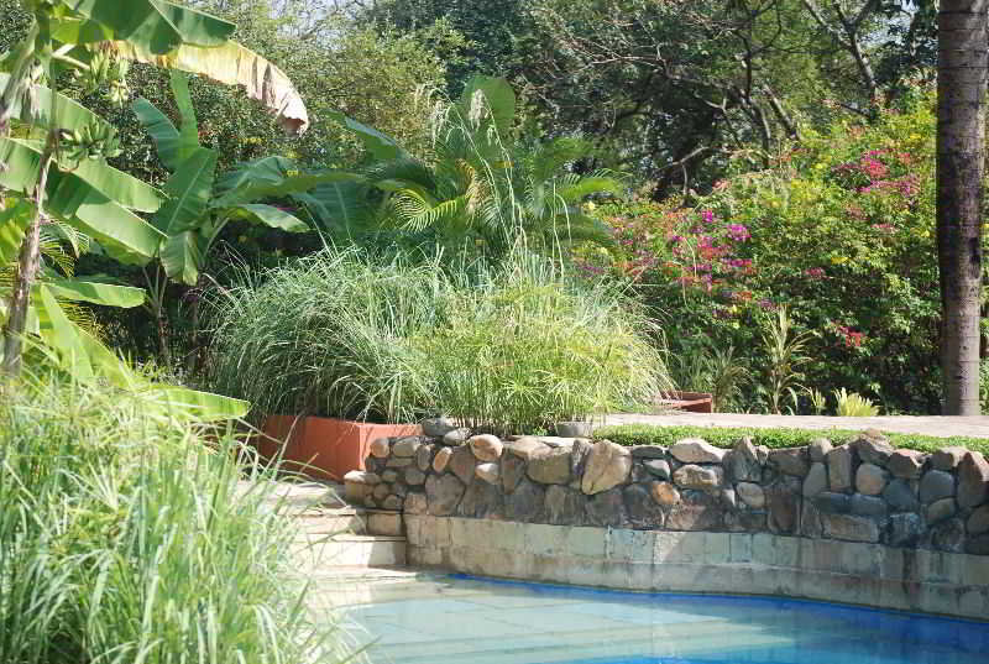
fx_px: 2560
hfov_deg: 21.9
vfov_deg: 14.8
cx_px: 494
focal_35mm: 93
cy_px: 332
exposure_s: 1/400
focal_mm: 62
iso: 200
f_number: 5
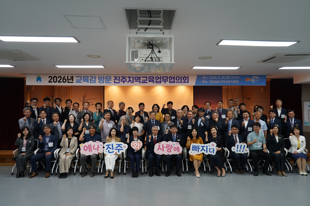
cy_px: 103
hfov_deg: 69.4
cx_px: 155
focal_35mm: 26
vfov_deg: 49.6
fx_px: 224
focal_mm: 26
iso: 1250
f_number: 4
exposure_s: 1/160
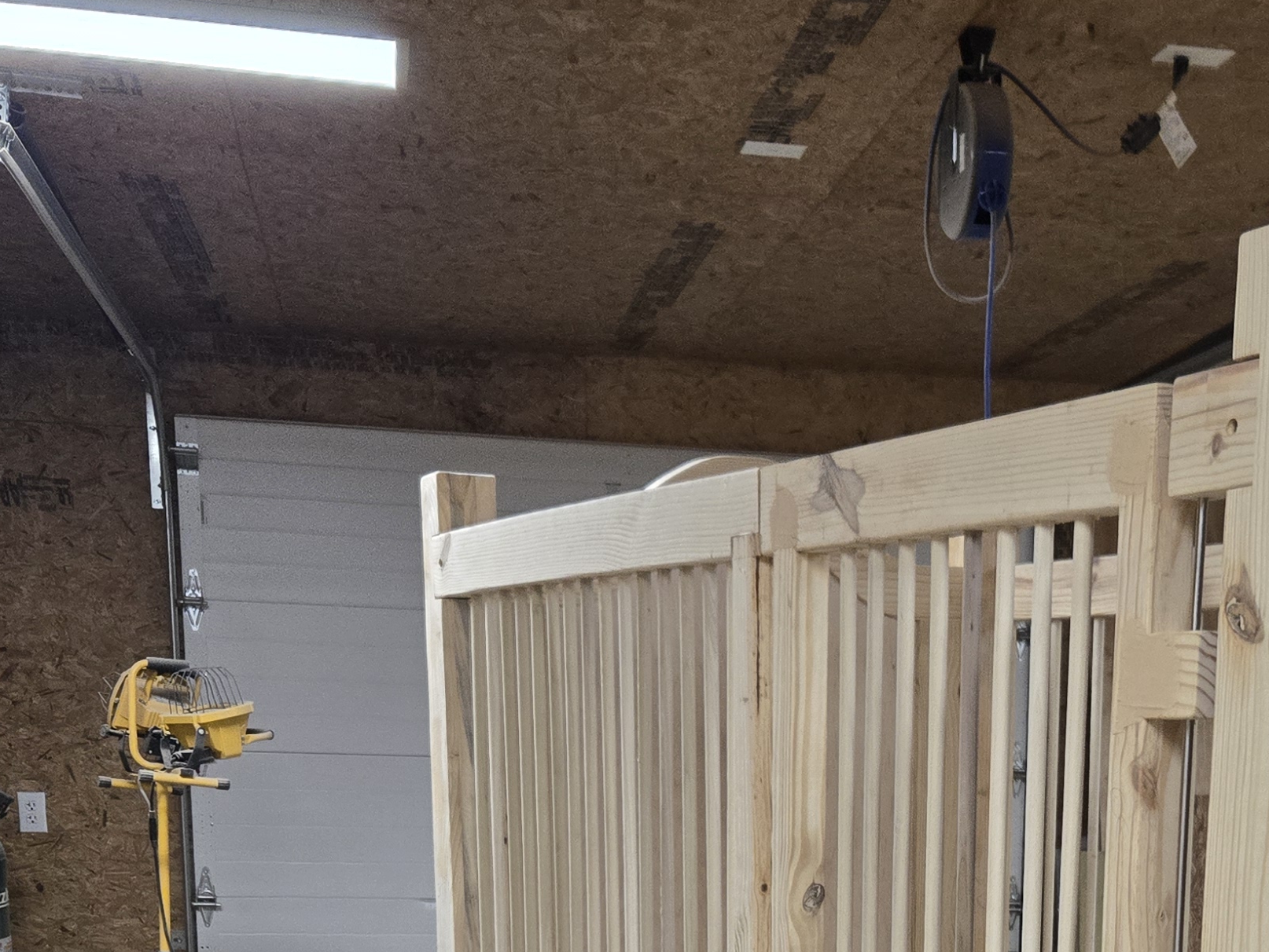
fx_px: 2090
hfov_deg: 33.1
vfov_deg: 23.6
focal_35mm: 57
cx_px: 958
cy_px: 1122
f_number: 1.8
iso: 250
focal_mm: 5.4
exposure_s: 1/120
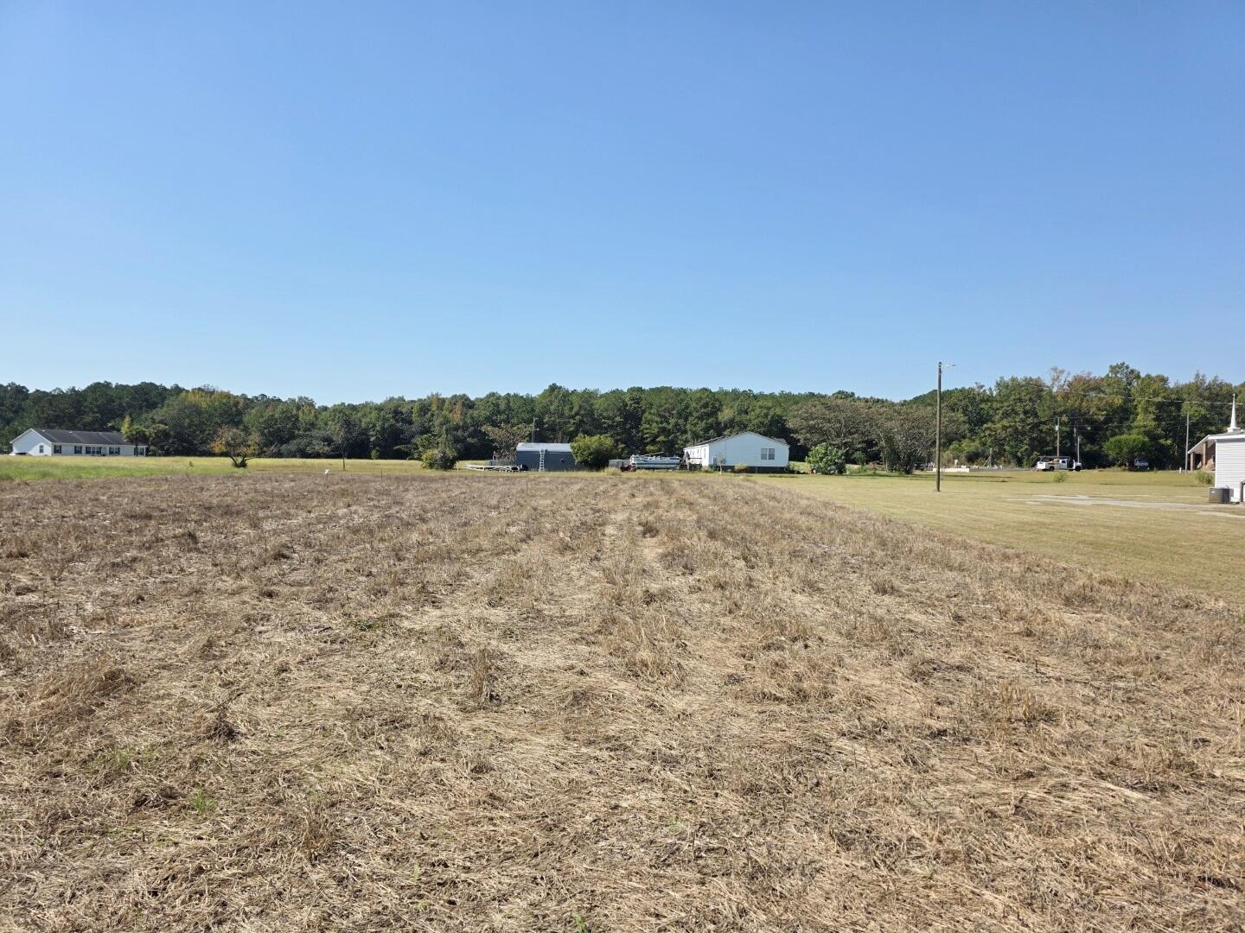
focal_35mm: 23
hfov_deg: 73.9
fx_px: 827
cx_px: 622
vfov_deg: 58.9
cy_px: 466
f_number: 1.7
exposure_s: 1/7061
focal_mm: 6.3
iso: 80
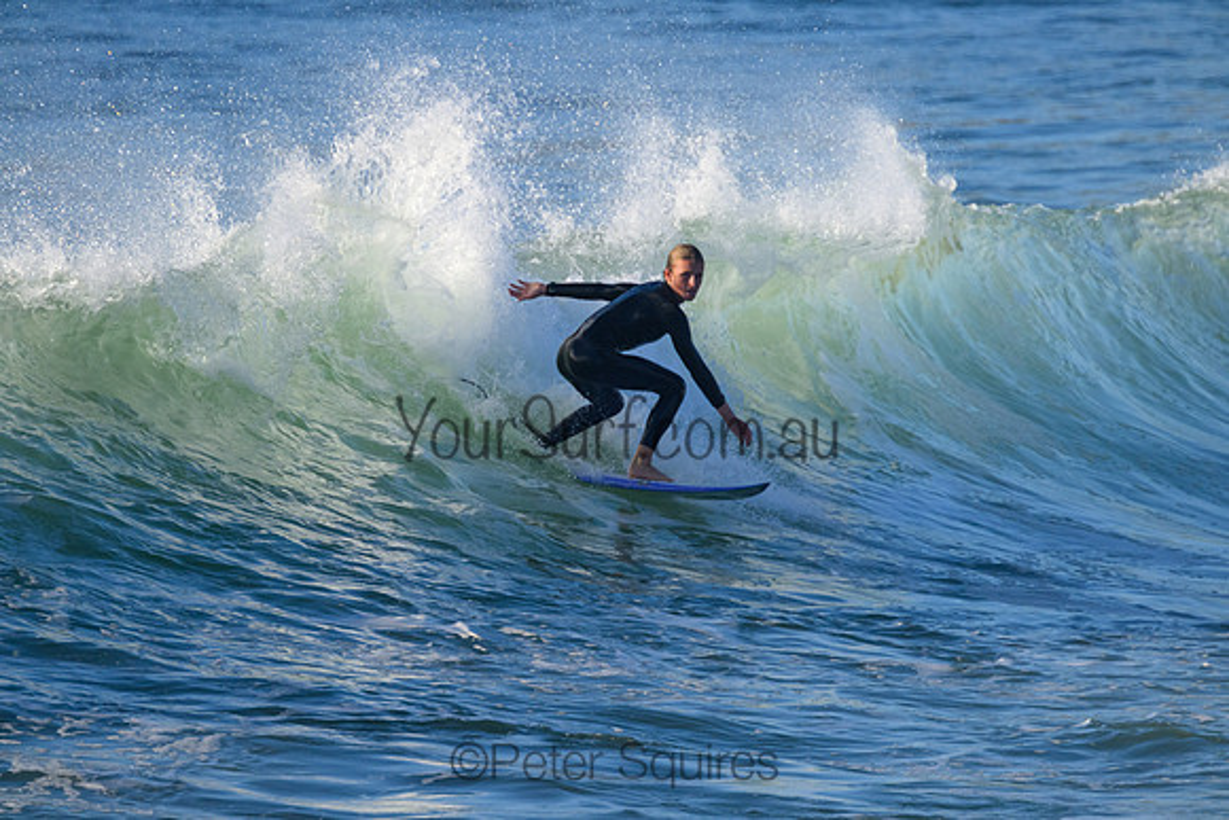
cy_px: 410
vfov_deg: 1.7
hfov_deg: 2.6
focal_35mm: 800
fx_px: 27316
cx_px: 614
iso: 2200
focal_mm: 800
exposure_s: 1/2000
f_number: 11
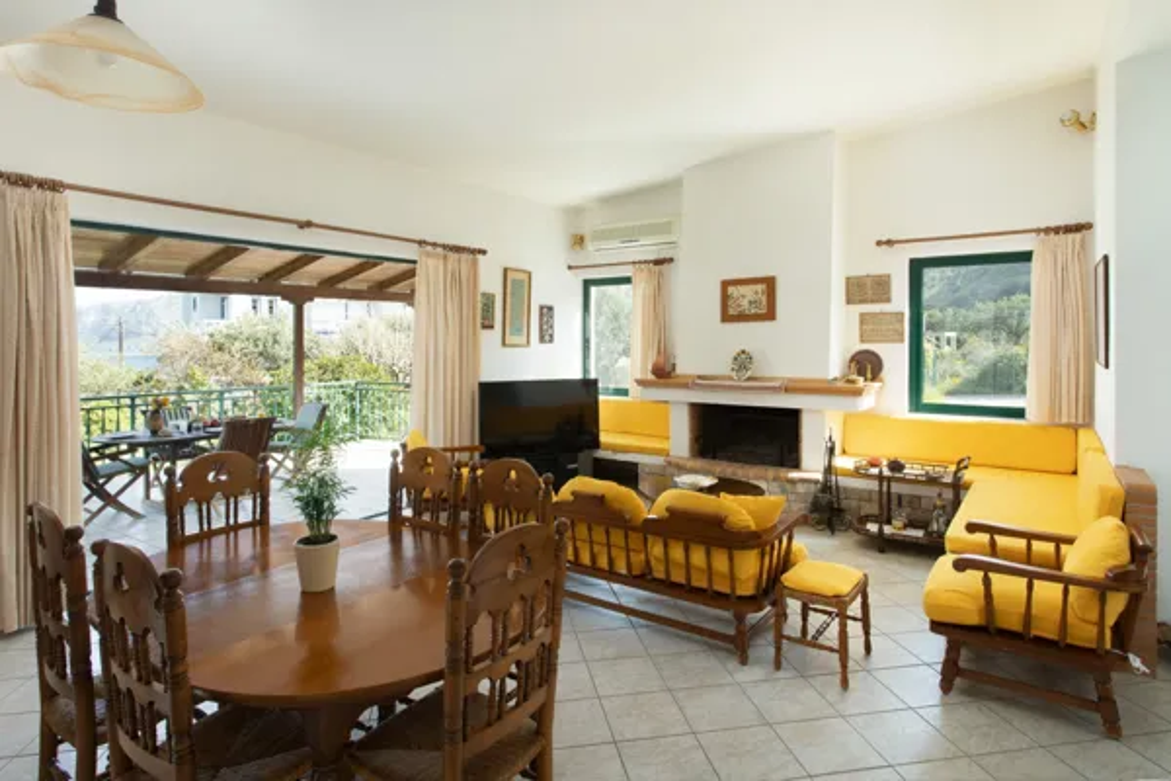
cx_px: 586
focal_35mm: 19
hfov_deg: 86.9
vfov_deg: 64.6
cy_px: 390
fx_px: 618
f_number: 13
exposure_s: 1/30
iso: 640
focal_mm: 19
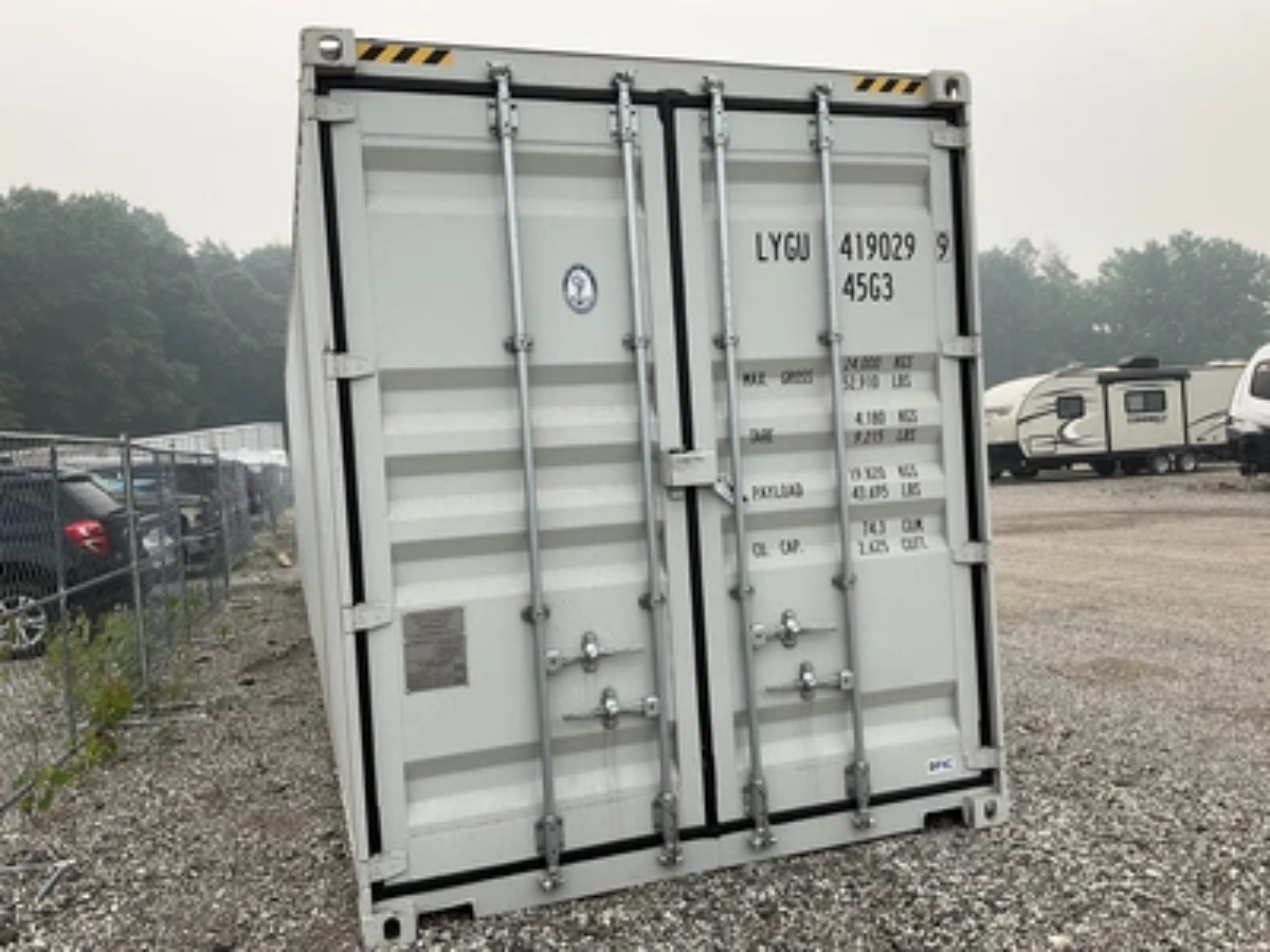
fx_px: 1064
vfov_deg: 48.2
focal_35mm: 29
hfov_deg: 61.7
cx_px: 635
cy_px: 476
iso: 25
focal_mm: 3
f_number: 1.8
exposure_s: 1/318
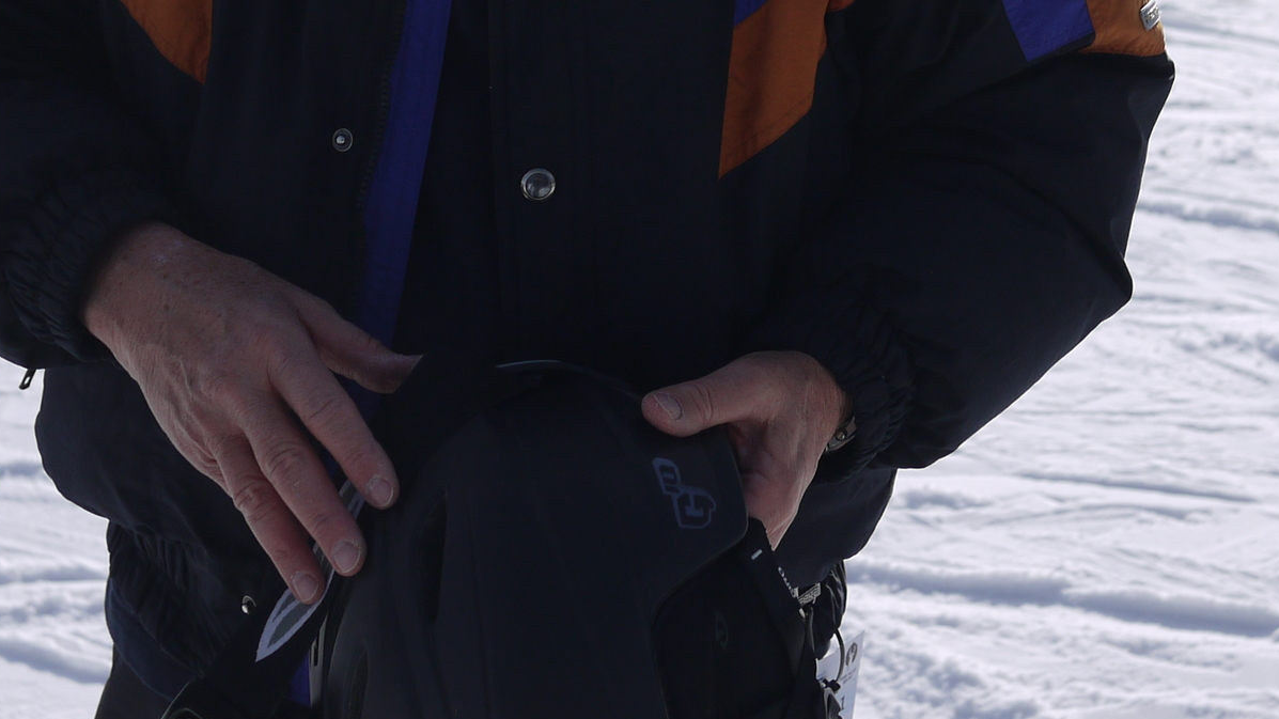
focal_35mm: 91
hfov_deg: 23.4
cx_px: 721
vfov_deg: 13.0
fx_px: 3086
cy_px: -127
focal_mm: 20
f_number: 3.5
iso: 100
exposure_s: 1/3200
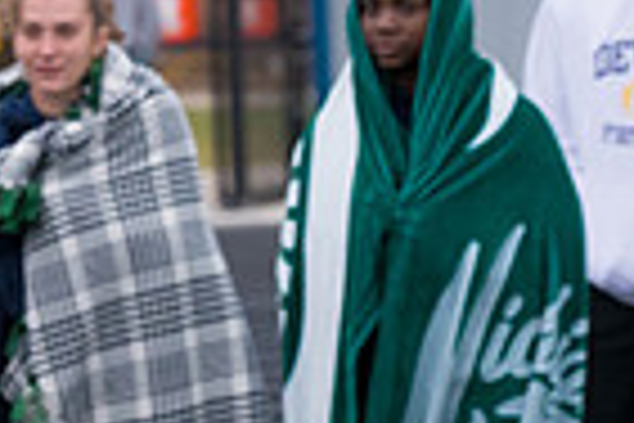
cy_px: -79
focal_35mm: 535
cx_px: -477
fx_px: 9421
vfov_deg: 2.6
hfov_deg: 3.8
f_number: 5
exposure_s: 1/2000
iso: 2000
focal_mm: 130
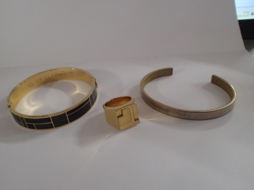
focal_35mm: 30
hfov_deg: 60.0
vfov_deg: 46.8
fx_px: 220
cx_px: 127
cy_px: 95
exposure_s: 1/60
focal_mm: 5.5
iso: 800
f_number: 2.3
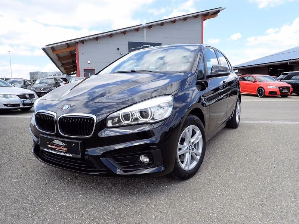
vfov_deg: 54.9
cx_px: 150
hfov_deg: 69.4
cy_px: 112
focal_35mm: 25
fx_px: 216
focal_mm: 4.5
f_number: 2.8
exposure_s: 1/640
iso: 100
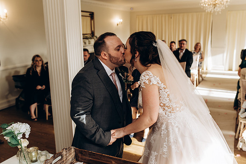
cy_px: 82
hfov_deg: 54.5
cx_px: 123
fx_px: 239
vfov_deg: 37.8
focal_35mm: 35
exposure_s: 1/100
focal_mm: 35
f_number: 3.5
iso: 125
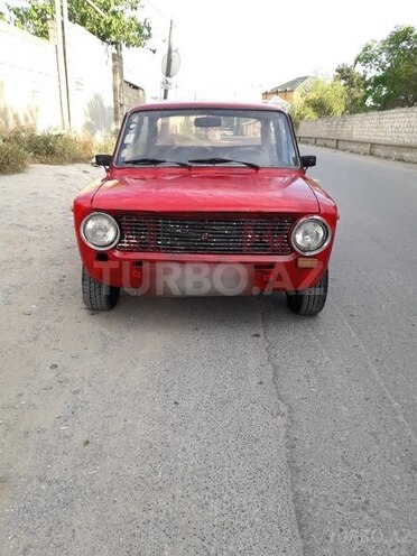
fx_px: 434
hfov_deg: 51.4
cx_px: 208
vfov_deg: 65.3
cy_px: 278
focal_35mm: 27
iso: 40
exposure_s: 1/340
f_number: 1.9
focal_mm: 3.6
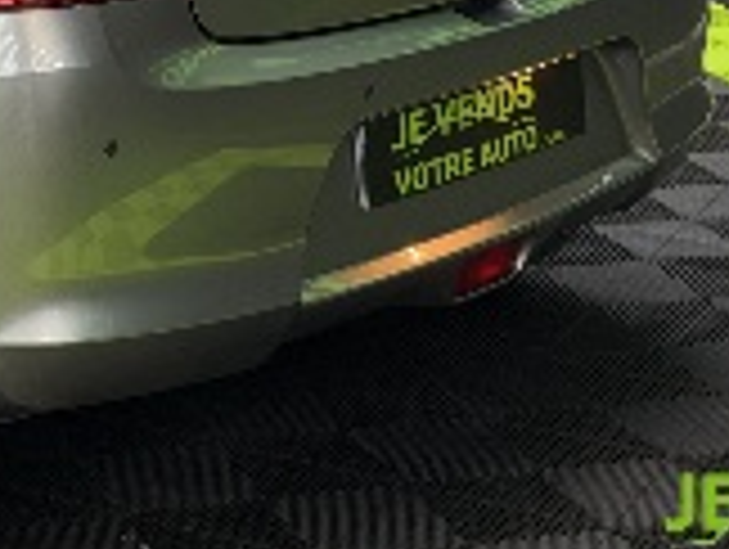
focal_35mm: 123
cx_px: 76
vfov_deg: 11.9
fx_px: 2594
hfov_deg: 15.8
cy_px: -58
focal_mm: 6.76
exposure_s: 1/50
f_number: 1.78
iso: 100
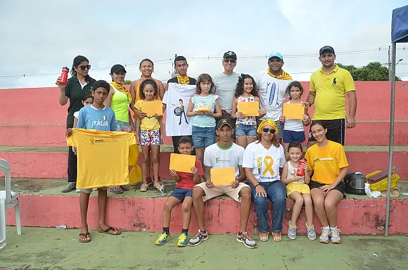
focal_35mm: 27
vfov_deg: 47.7
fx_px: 305
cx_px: 204
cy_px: 135
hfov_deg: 67.5
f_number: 5.6
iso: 1600
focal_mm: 18
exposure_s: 1/3200
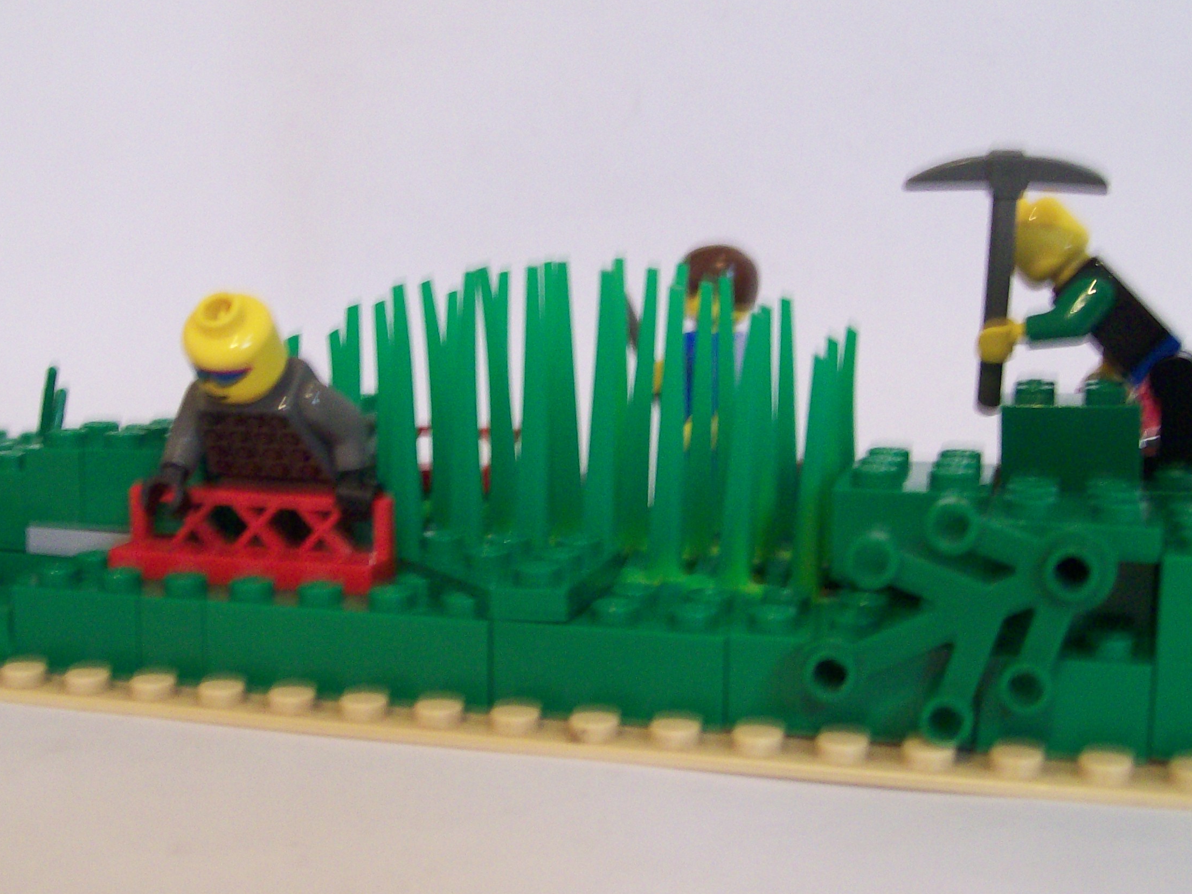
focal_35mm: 50
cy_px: 438
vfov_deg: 29.1
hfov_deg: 38.1
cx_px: 489
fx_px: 1722
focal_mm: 6
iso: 160
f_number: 2.7
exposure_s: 1/9.01
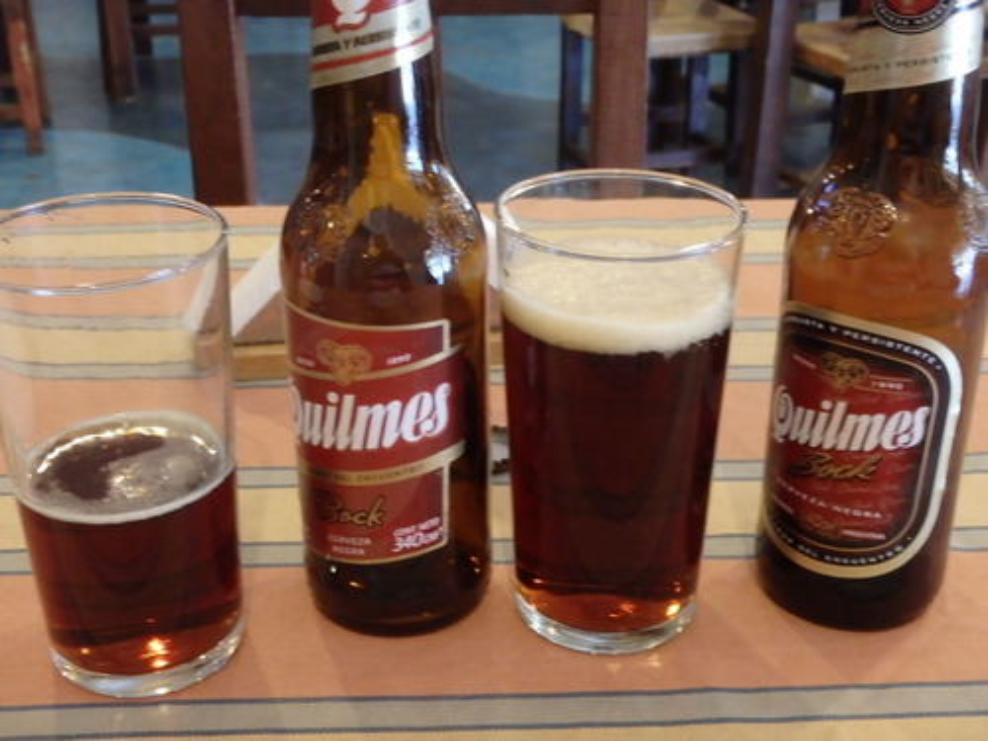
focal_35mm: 46
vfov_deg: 31.5
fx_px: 1313
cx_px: 494
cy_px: 370
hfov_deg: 41.2
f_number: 4.9
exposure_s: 1/10
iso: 800
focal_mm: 8.3
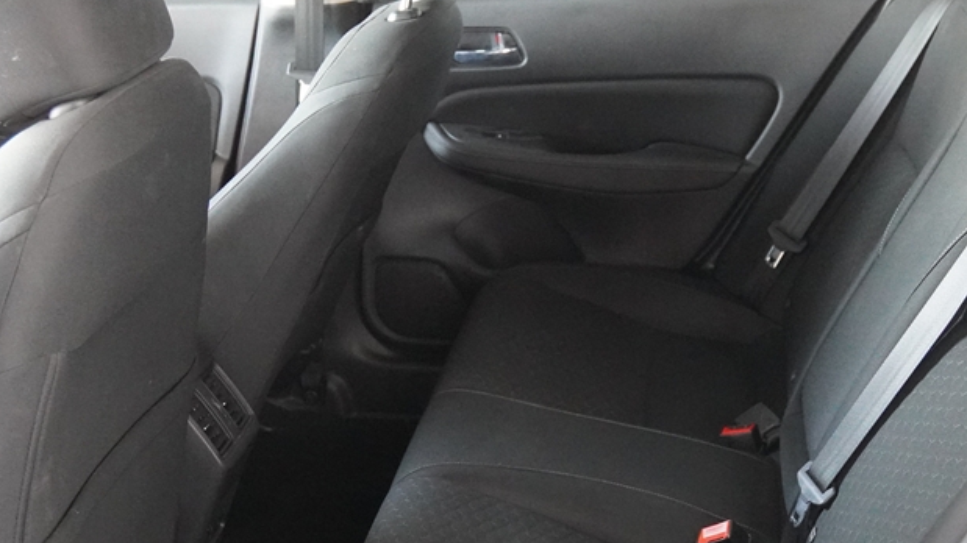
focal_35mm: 52
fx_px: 1333
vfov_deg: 23.0
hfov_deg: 39.8
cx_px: 526
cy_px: 338
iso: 6400
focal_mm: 20
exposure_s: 1/160
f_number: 2.8
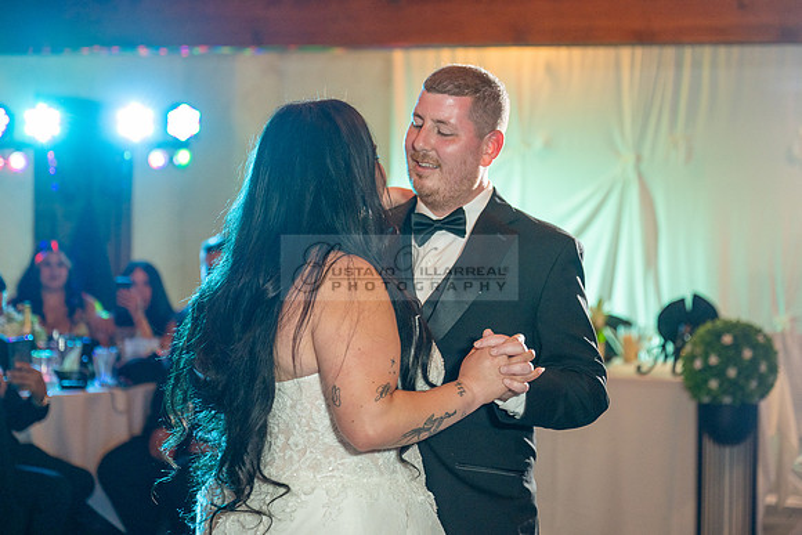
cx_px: 401
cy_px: 238
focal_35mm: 78
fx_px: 1730
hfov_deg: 26.1
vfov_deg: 17.6
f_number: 2.8
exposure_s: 1/125
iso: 800
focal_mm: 70
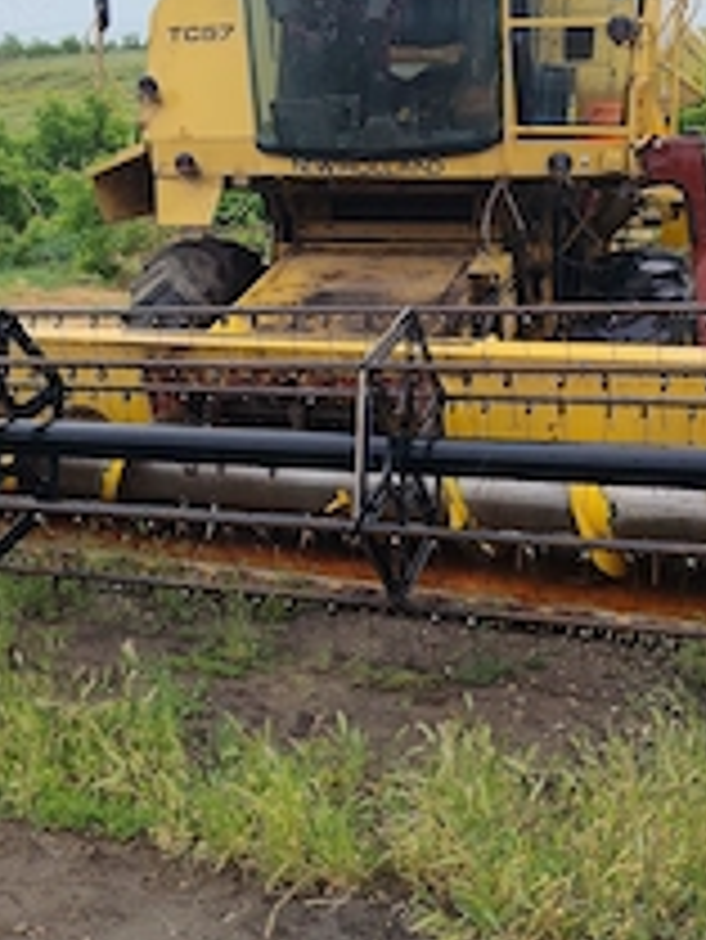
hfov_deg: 31.4
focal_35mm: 46
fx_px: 1250
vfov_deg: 40.9
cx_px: 274
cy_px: 351
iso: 52
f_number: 1.7
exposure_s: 1/423
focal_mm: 5.24
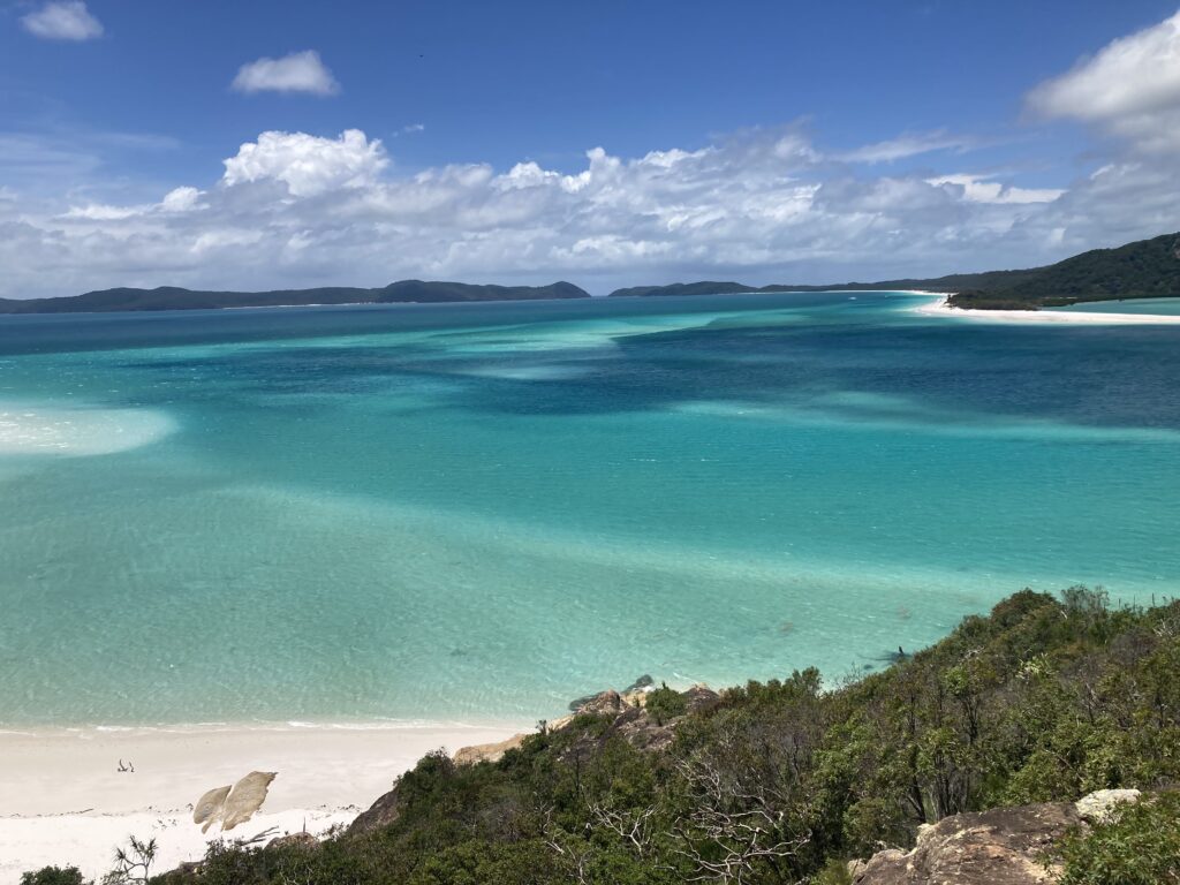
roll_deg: +0.7
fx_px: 954
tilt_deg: -7.8
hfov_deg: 63.4
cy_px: 442
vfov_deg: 49.7
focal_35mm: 28
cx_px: 590
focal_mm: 3.99
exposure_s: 1/4367
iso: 20
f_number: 1.8
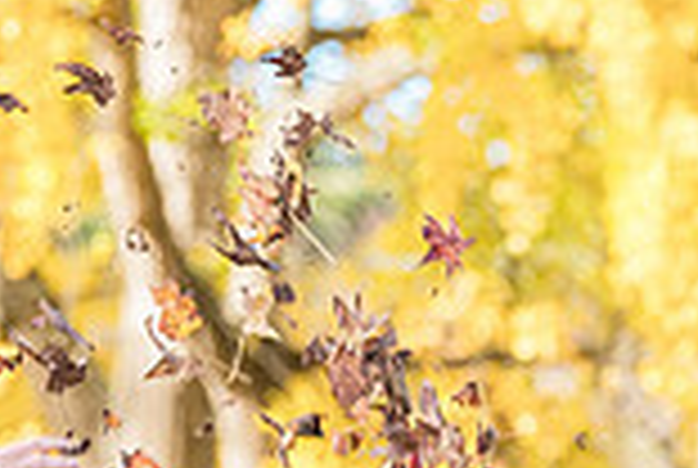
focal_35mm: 651
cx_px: 208
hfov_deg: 3.2
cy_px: 723
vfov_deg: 2.1
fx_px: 12646
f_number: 4
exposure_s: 1/200
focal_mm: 159
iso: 400
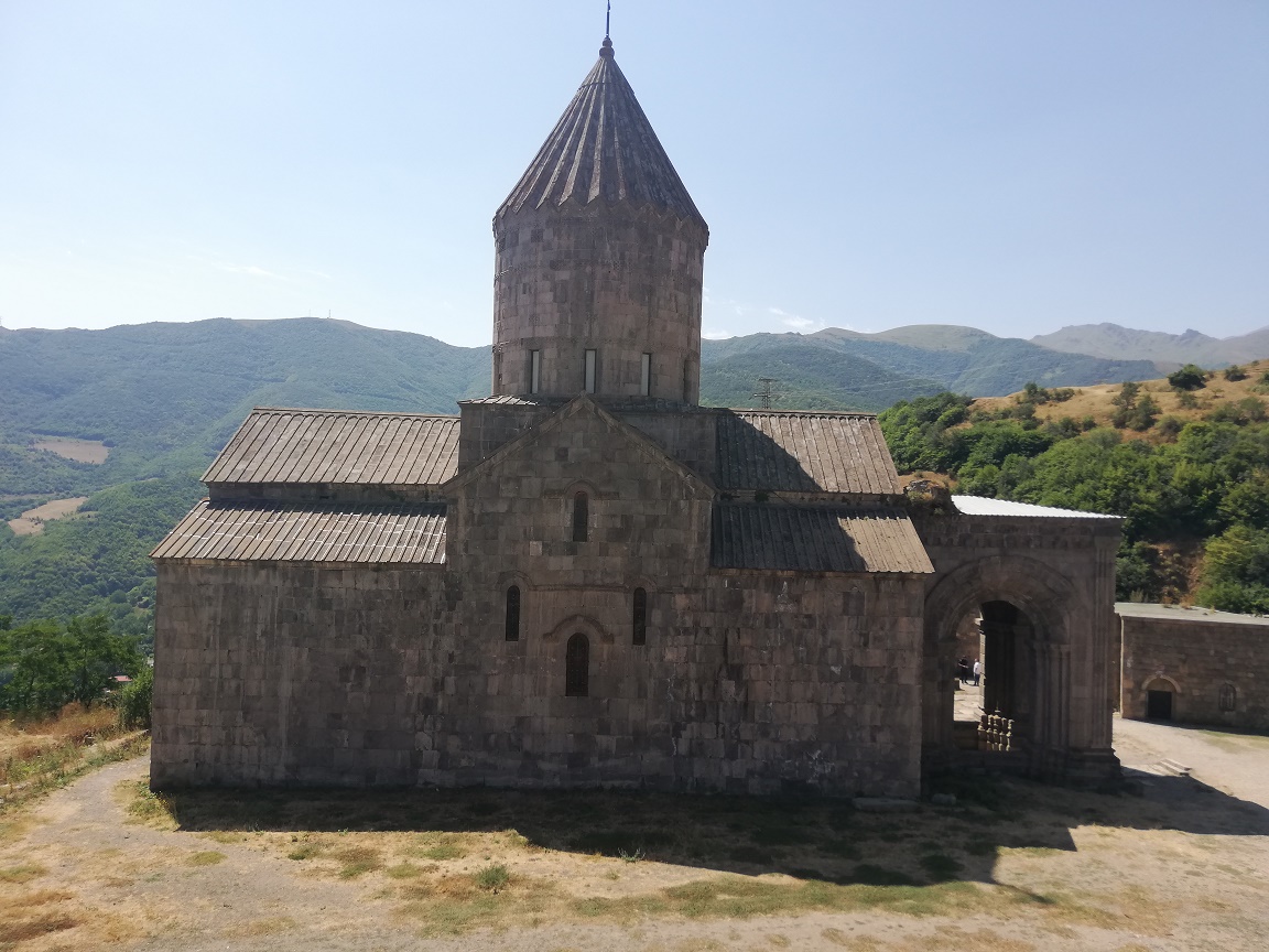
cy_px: 476
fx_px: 953
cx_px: 634
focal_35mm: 26
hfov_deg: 67.3
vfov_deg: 53.1
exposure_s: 1/817
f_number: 2.2
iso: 50
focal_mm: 3.81
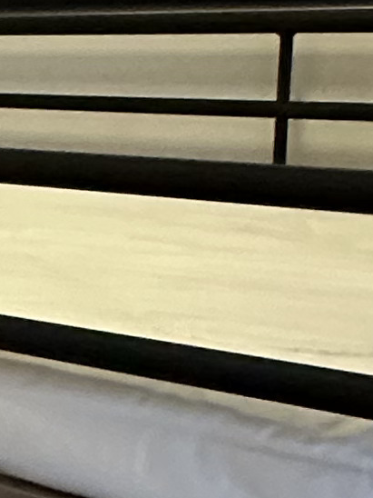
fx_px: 1480
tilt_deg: -5.3
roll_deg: -0.5
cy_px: 192
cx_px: -507
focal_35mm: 103
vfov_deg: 19.1
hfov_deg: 11.8
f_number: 2.2
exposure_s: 1/50
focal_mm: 2.22
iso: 1000
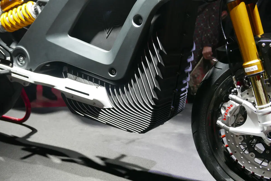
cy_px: 90
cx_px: 136
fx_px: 377
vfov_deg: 27.0
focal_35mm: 50
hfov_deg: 39.6
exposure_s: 1/100
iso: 1600
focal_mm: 22.7
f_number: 2.7
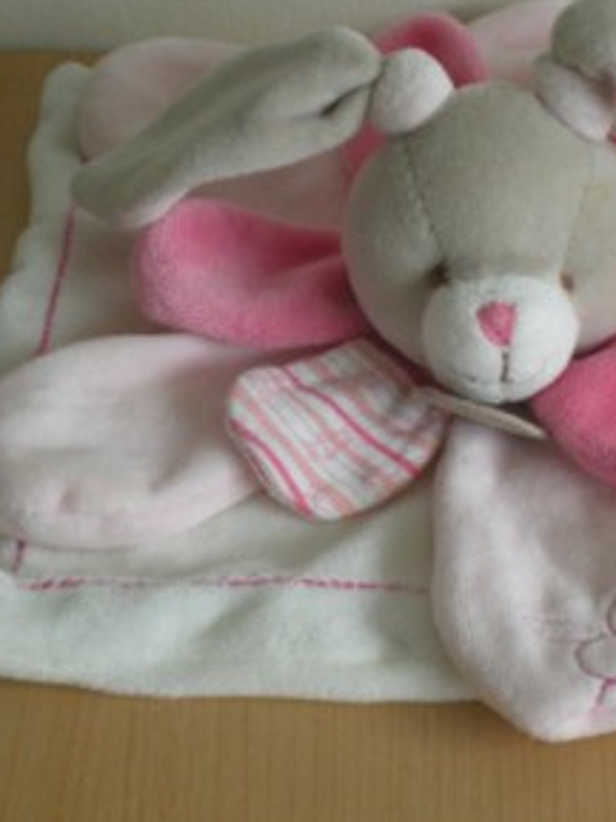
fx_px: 2396
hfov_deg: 14.6
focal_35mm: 101
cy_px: 405
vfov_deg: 19.4
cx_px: 485
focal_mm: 9.3
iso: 200
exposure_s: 1/9.3
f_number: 3.9
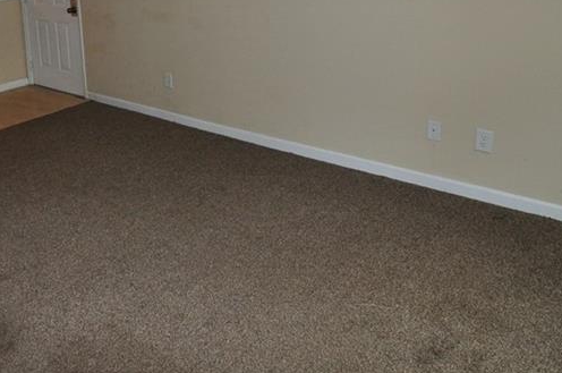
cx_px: 125
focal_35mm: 34
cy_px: 27
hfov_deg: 52.7
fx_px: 530
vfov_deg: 36.0
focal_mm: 11
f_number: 5.6
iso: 800
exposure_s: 1/60
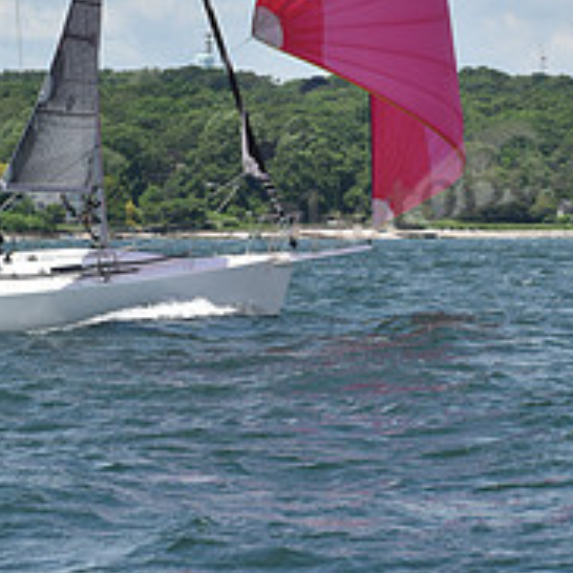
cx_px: 96
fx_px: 4663
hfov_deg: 7.0
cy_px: -252
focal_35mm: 249
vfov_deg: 6.9
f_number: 7.1
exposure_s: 1/1250
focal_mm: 92
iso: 250
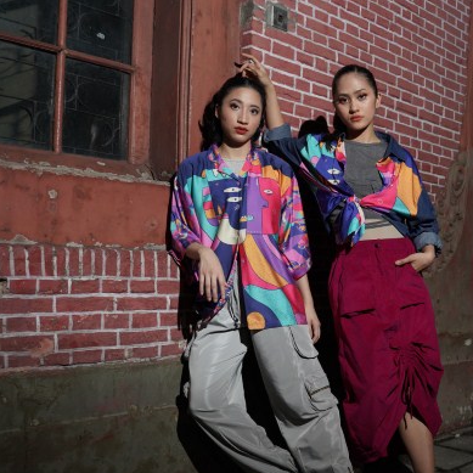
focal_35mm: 44
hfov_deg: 37.1
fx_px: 680
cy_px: 289
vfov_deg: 38.2
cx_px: 376
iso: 500
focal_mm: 28
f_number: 3.2
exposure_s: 1/100
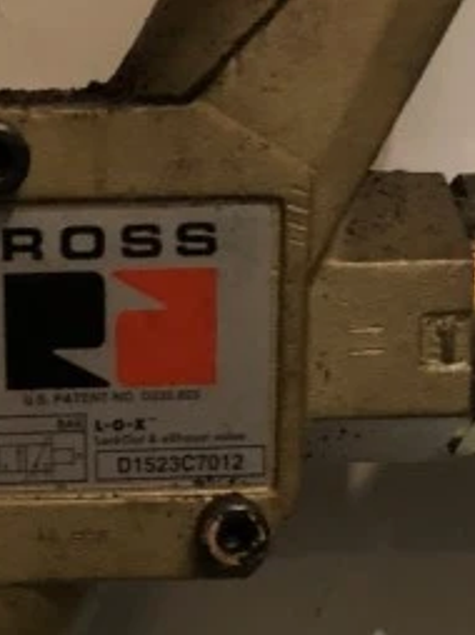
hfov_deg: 13.8
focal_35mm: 106
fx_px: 1943
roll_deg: +1.8
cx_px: 28
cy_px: 478
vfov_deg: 18.4
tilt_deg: -12.3
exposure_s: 1/4
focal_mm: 3.99
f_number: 1.8
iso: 125
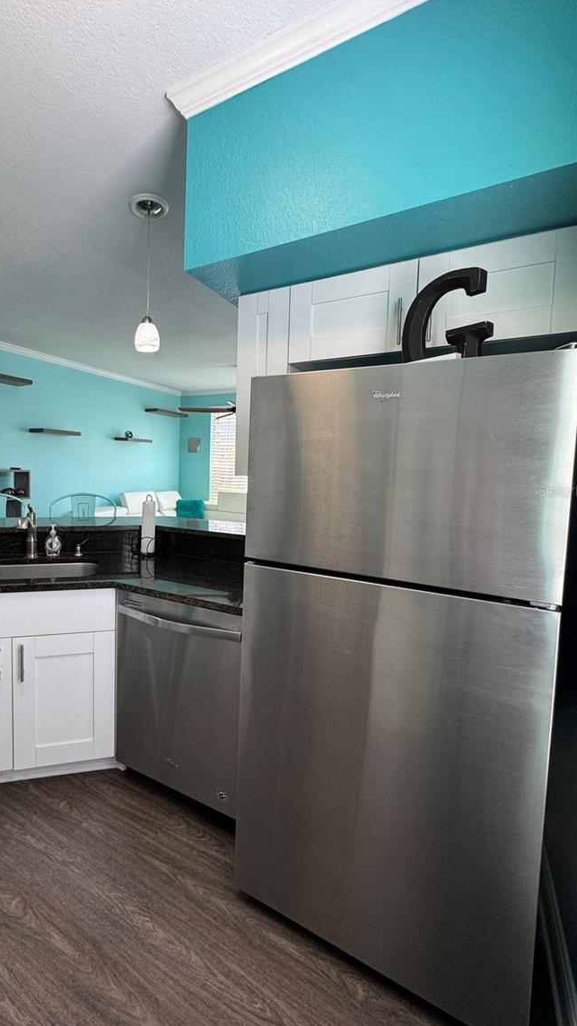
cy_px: 491
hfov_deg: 65.5
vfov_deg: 99.3
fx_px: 435
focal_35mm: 16
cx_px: 198
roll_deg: -0.5
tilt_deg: -3.2
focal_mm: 2.22
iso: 125
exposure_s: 1/120
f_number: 2.2
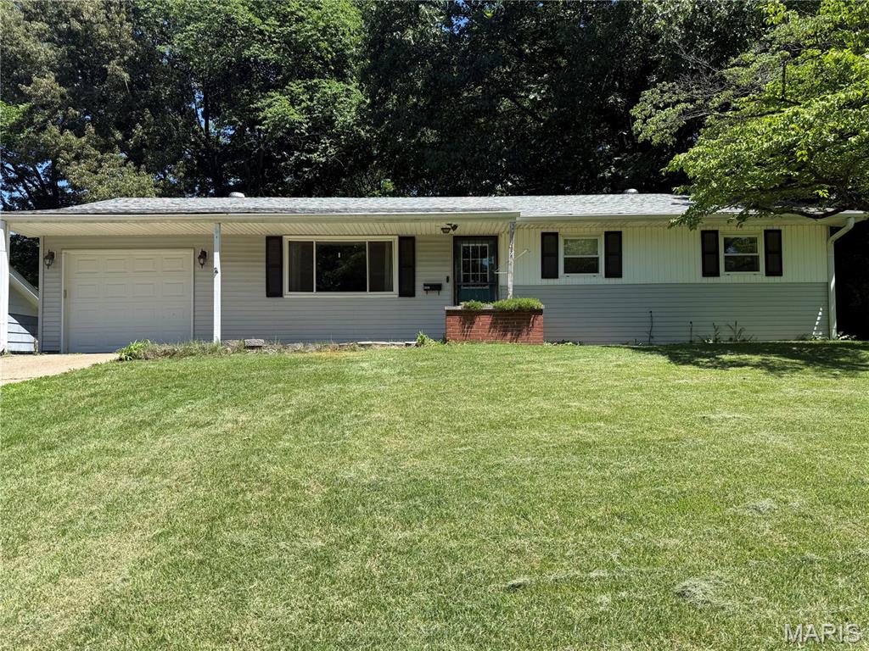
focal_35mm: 24
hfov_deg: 71.6
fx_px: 602
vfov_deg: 56.8
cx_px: 434
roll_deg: +0.5
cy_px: 326
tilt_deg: +2.3
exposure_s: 1/2232
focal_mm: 6.76
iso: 80
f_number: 1.78
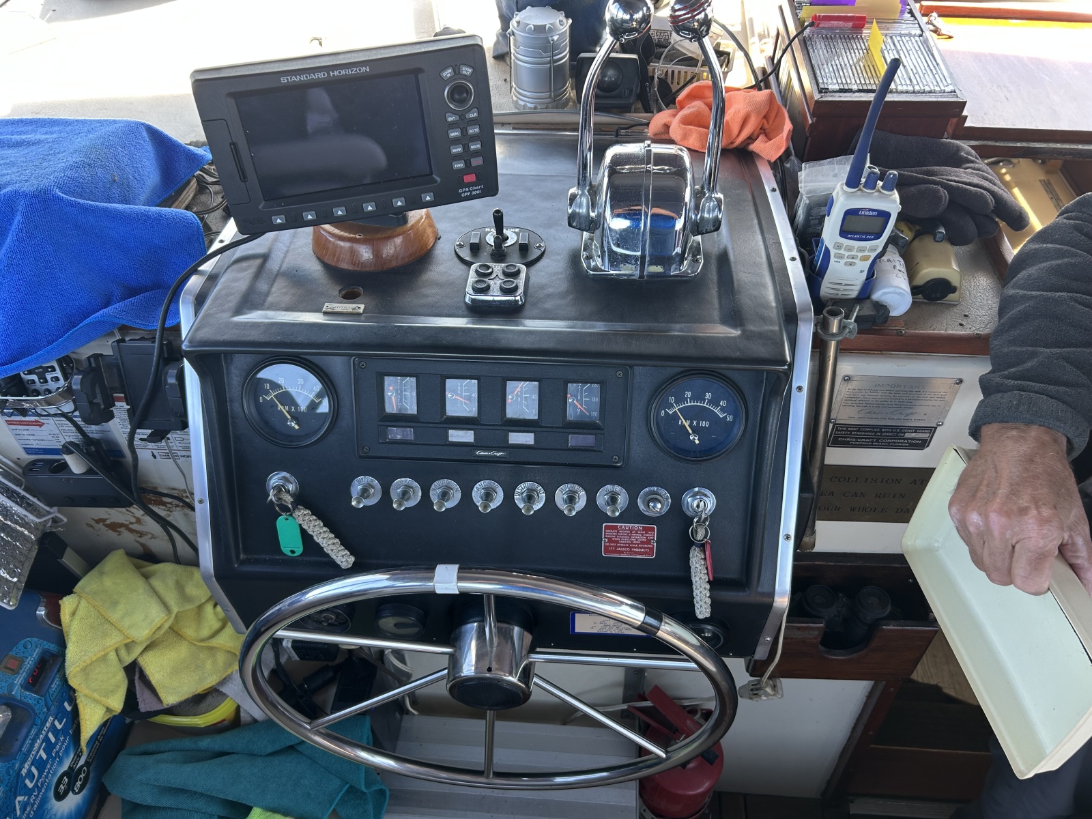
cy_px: 410
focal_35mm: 26
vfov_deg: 53.1
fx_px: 820
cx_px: 546
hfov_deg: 67.3
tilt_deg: -47.1
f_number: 1.5
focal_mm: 5.7
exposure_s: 1/121
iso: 40
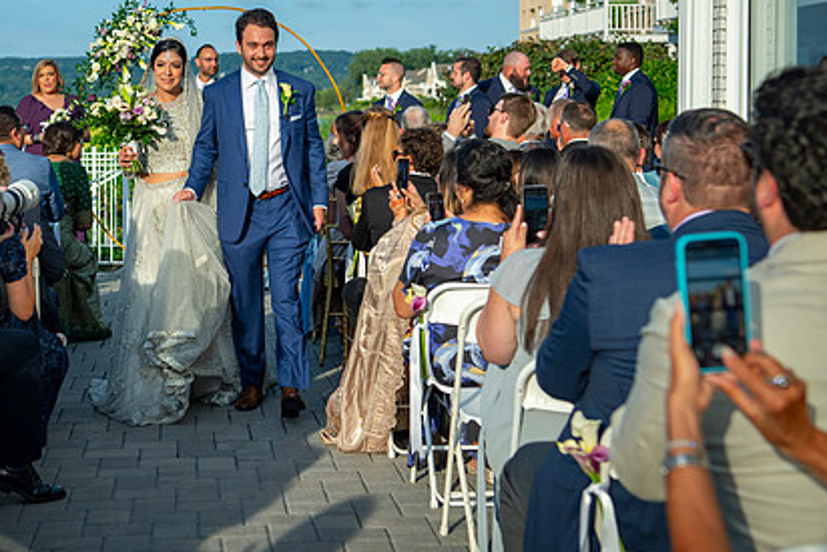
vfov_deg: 17.9
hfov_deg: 26.5
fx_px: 1746
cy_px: 162
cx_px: 262
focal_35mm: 76
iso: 400
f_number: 4
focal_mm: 50
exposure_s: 1/3200
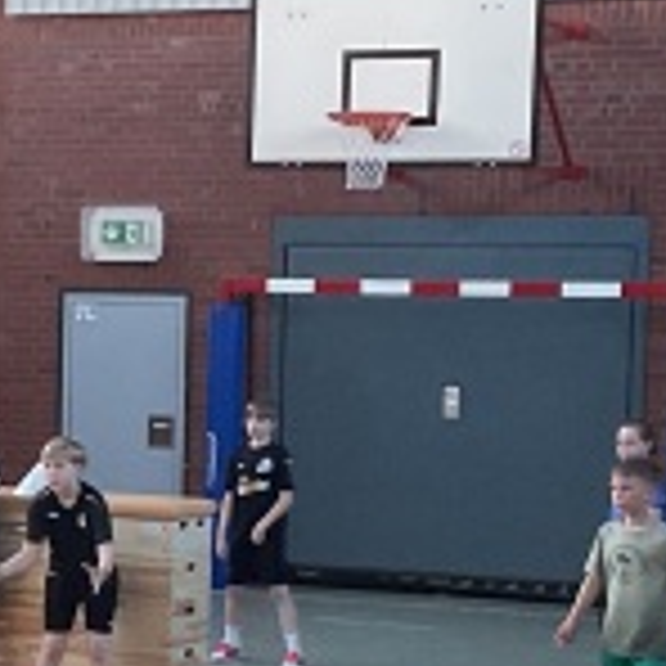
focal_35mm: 139
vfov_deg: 12.5
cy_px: 500
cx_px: -207
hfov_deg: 12.2
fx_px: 3026
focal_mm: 3
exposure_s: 1/120
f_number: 1.8
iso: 50
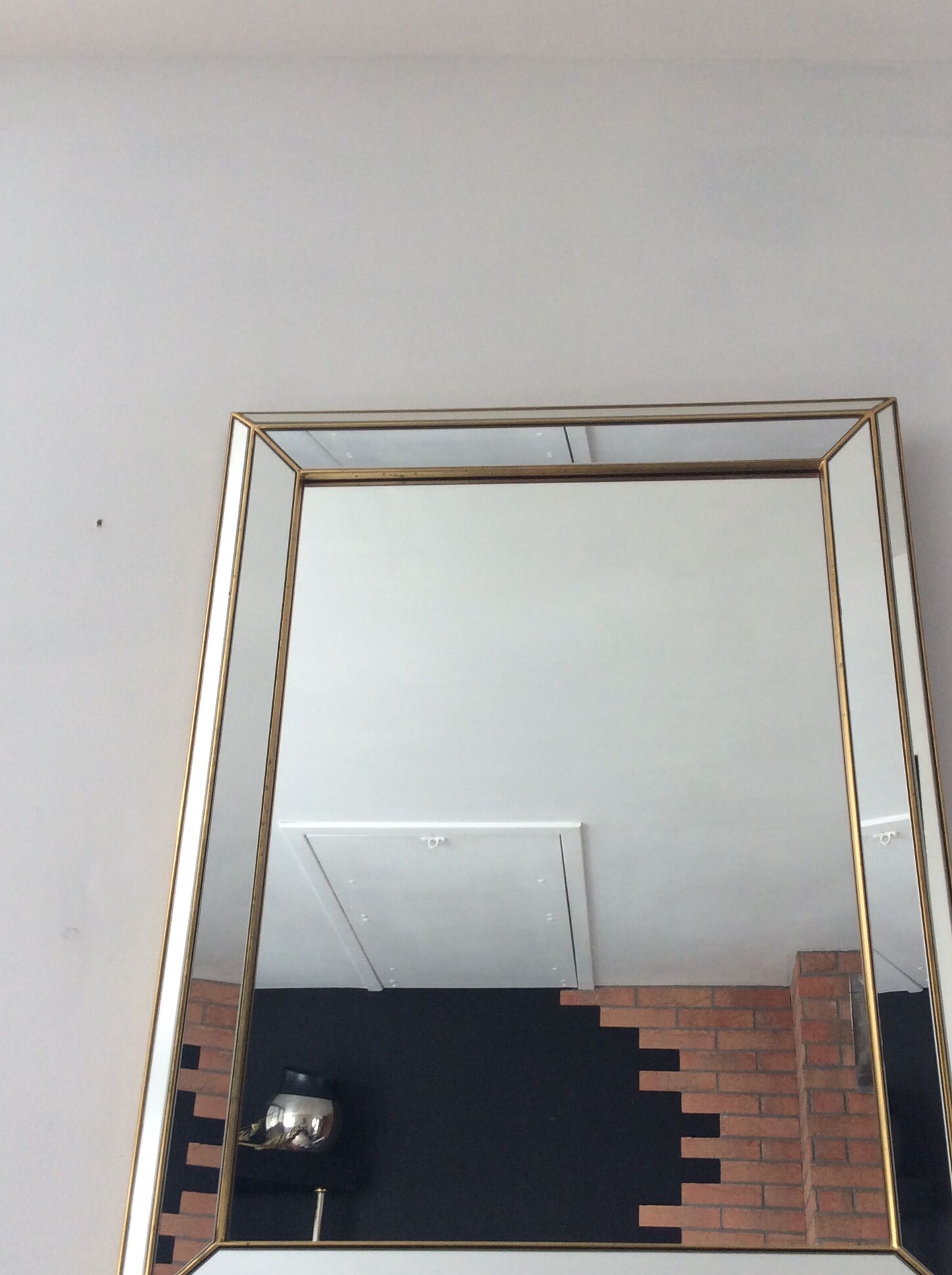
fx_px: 1581
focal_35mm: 43
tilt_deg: +27.4
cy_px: 708
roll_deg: -0.8
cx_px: 543
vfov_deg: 43.8
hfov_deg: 33.5
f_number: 2.4
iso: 40
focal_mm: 3.3
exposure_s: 1/25
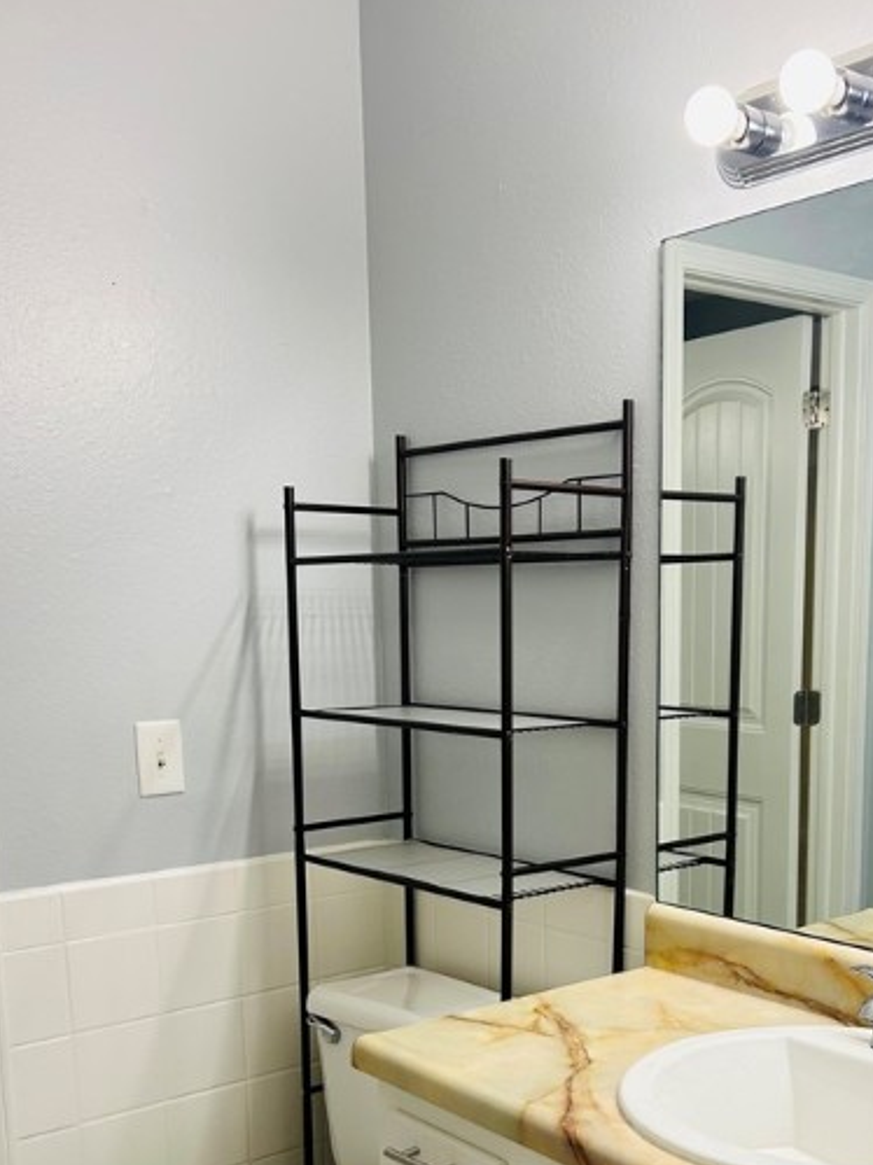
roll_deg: +0.4
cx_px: 551
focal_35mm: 40
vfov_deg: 45.4
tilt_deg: -11.1
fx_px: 1346
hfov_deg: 35.7
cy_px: 850
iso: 64
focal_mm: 5.7
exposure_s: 1/120
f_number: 1.5
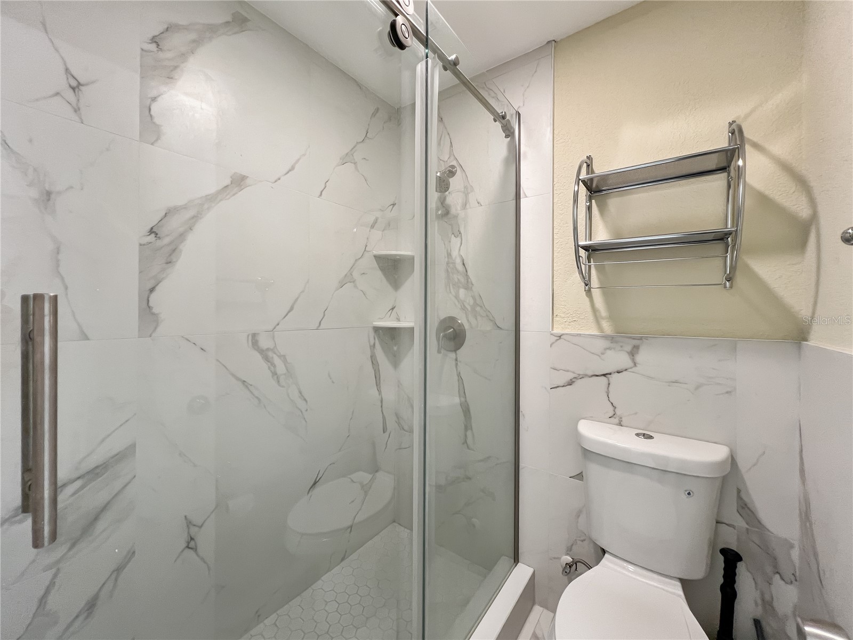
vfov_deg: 89.9
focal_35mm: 13
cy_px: 320
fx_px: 320
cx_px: 426
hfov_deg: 106.2
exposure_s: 1/60
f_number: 1.8
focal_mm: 1.57
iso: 160
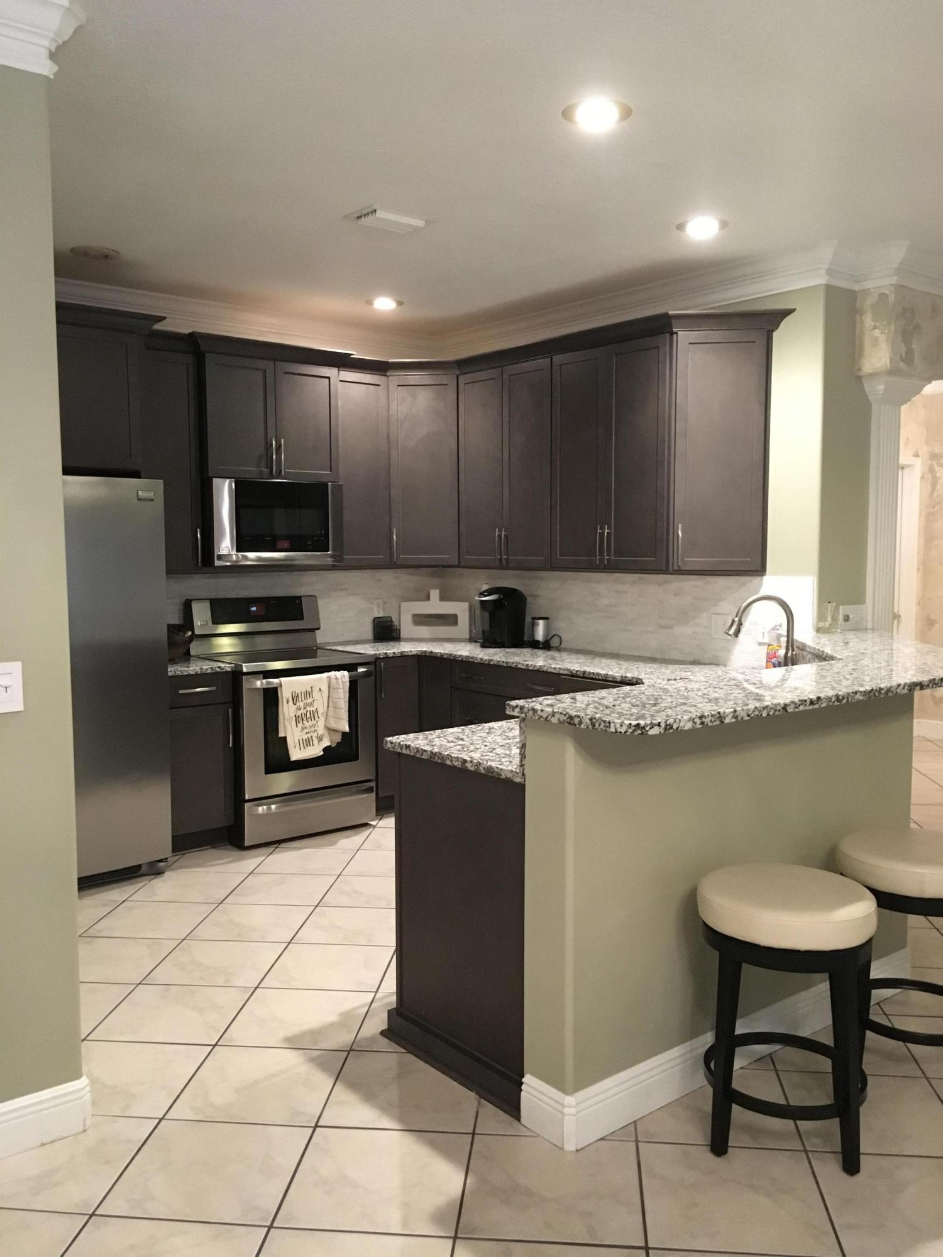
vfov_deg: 61.7
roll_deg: +0.4
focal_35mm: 29
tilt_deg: -5.4
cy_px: 628
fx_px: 1053
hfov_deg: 48.2
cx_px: 472
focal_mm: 4.15
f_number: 2.2
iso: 250
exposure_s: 1/15
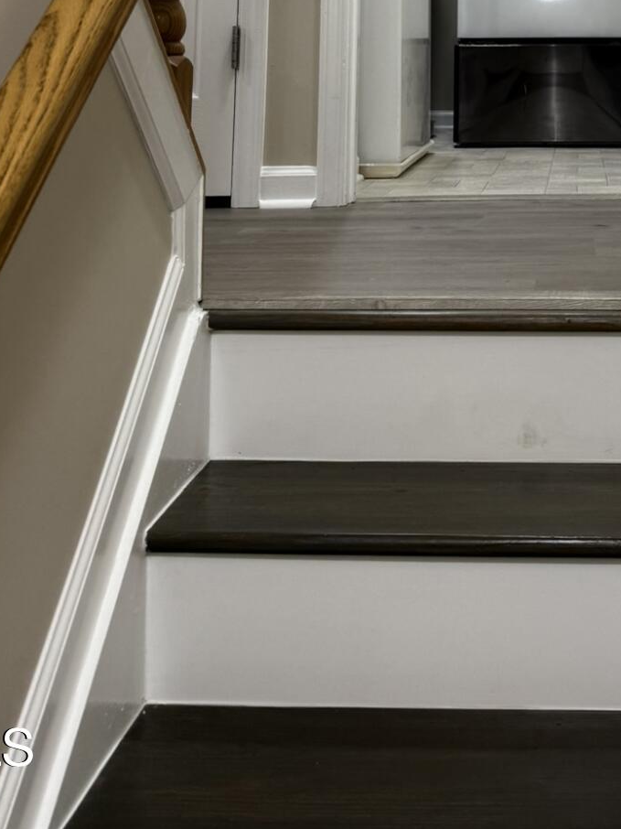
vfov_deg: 32.0
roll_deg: -1.2
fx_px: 1268
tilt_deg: +6.2
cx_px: 574
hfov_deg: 26.5
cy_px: -83
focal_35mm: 53
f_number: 1.78
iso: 125
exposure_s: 1/60
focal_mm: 6.76
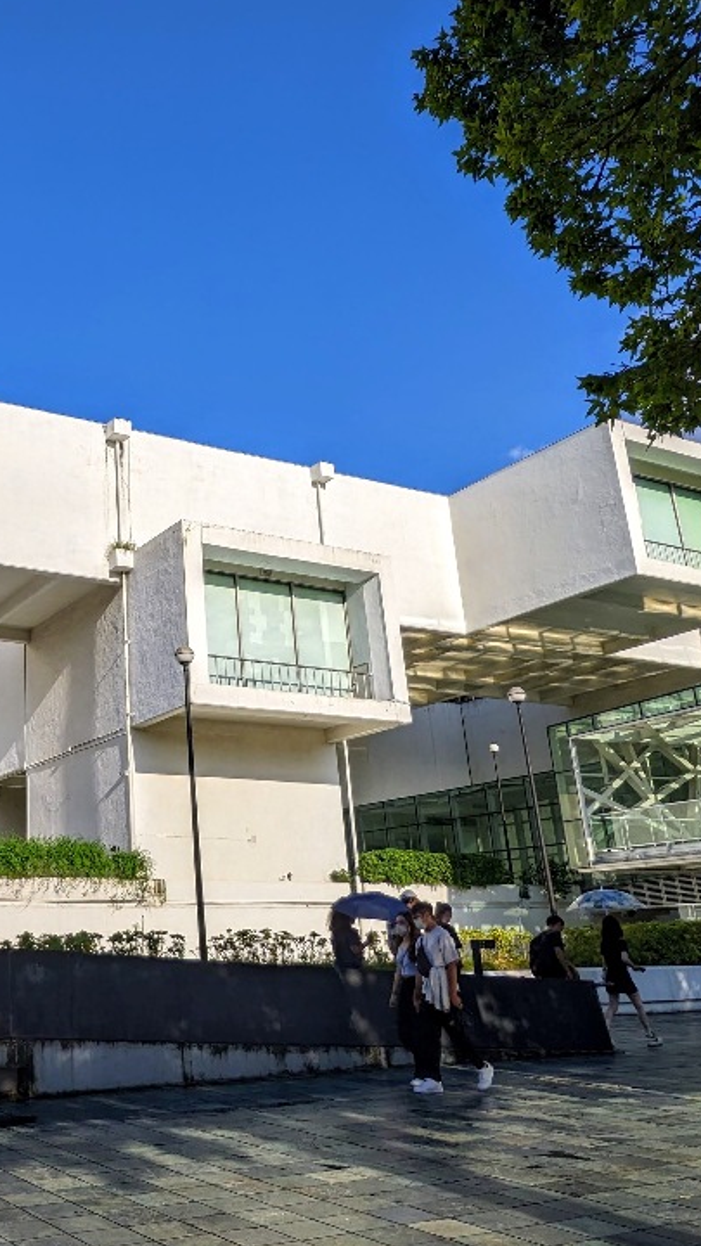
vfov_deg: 62.5
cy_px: 569
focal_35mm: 31
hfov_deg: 35.4
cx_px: 59
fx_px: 1024
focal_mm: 2.22
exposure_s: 1/1869
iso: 34
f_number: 2.2
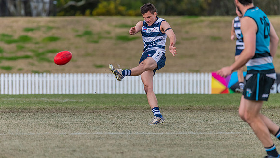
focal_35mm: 554
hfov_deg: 3.9
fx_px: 4114
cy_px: 71
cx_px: 136
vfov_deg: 2.2
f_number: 6.3
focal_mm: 500
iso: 1000
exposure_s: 1/2000
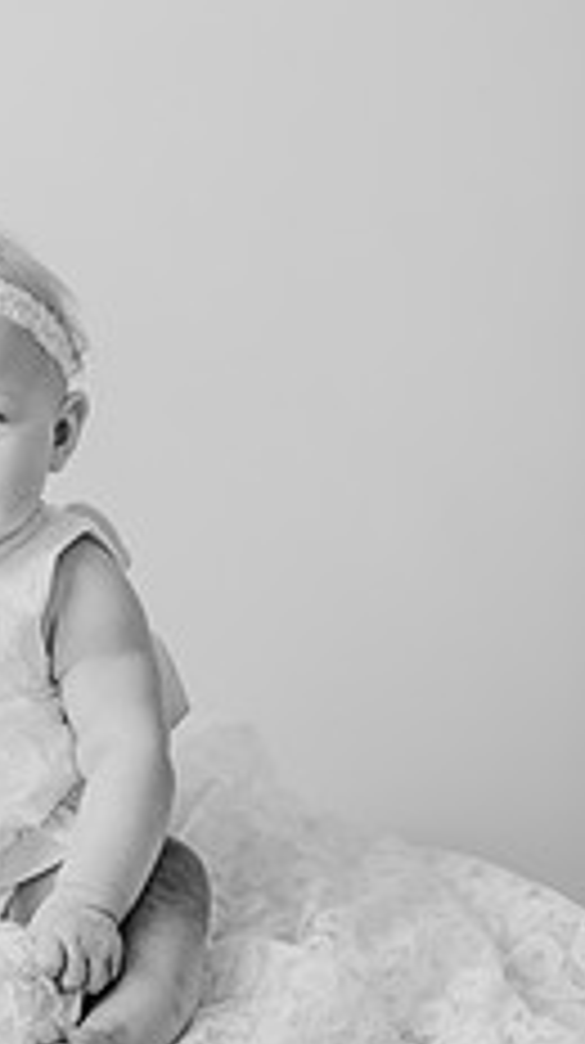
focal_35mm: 173
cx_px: -72
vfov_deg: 12.4
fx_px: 4785
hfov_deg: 7.0
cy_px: 306
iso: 100
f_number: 2.8
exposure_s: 1/160
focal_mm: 85
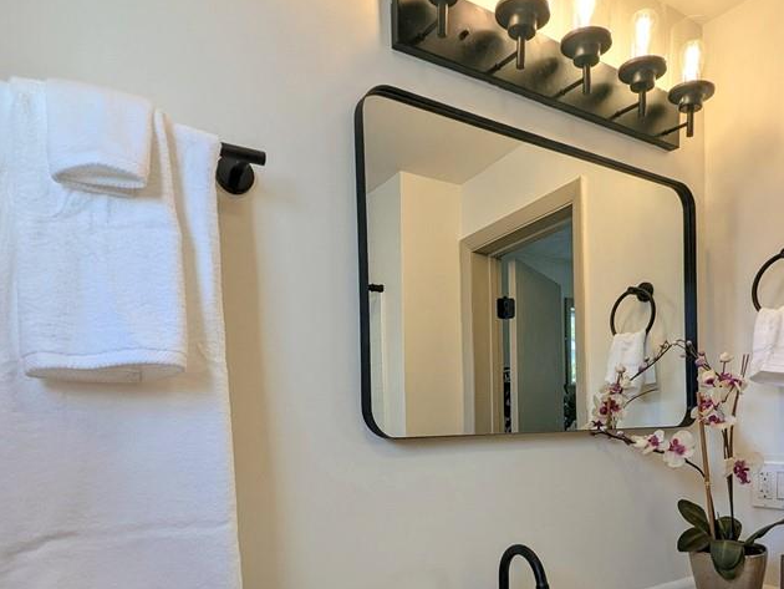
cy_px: 432
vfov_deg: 51.1
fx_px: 589
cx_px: 475
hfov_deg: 66.6
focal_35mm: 26
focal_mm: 2.35
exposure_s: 1/126
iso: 38
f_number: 2.2
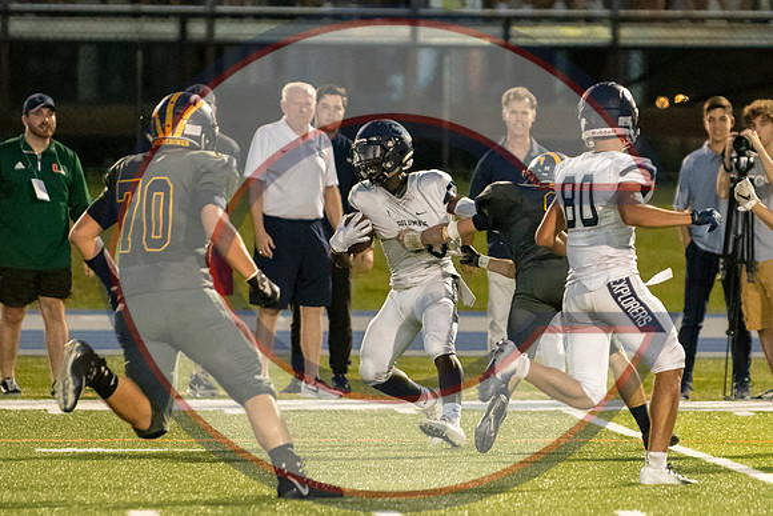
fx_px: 9930
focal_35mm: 462
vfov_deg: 3.0
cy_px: 258
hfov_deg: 4.5
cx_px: 596
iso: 10000
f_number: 2.8
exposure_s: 1/1600
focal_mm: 200
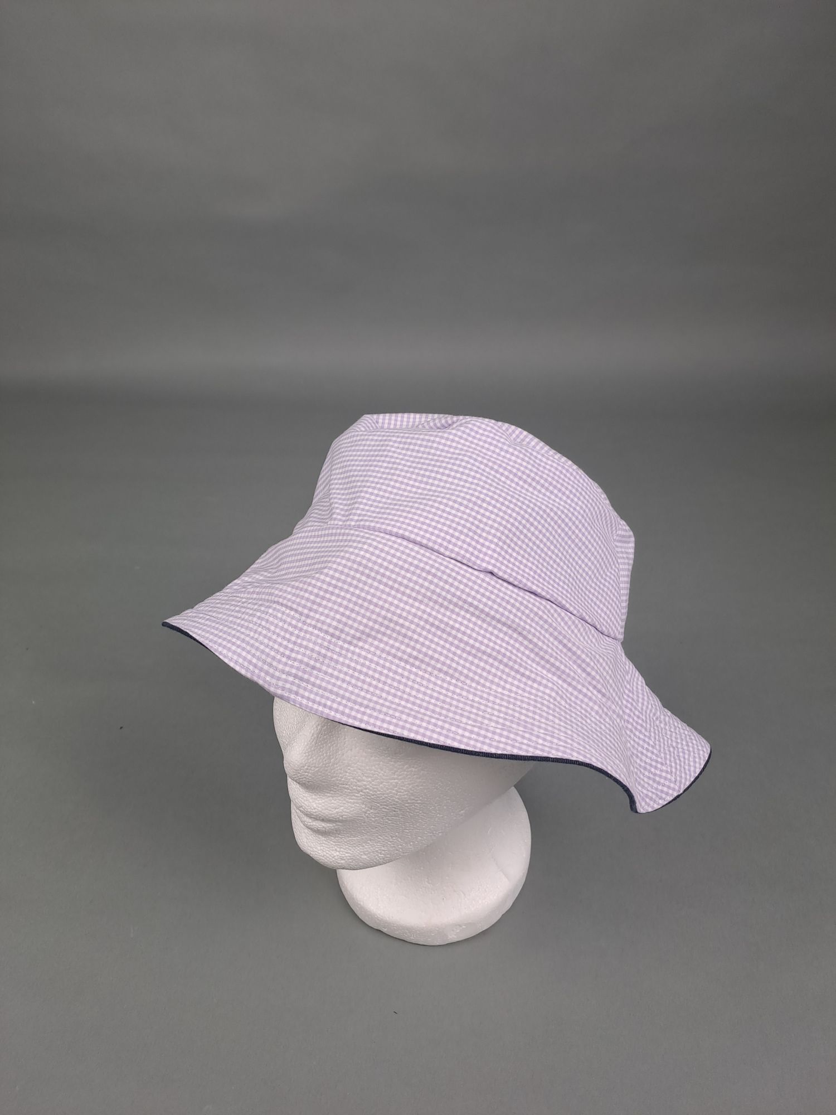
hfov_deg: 54.9
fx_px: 805
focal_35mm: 25
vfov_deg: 69.4
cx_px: 418
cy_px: 558
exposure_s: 1/50
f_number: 1.8
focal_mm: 4.65
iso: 50
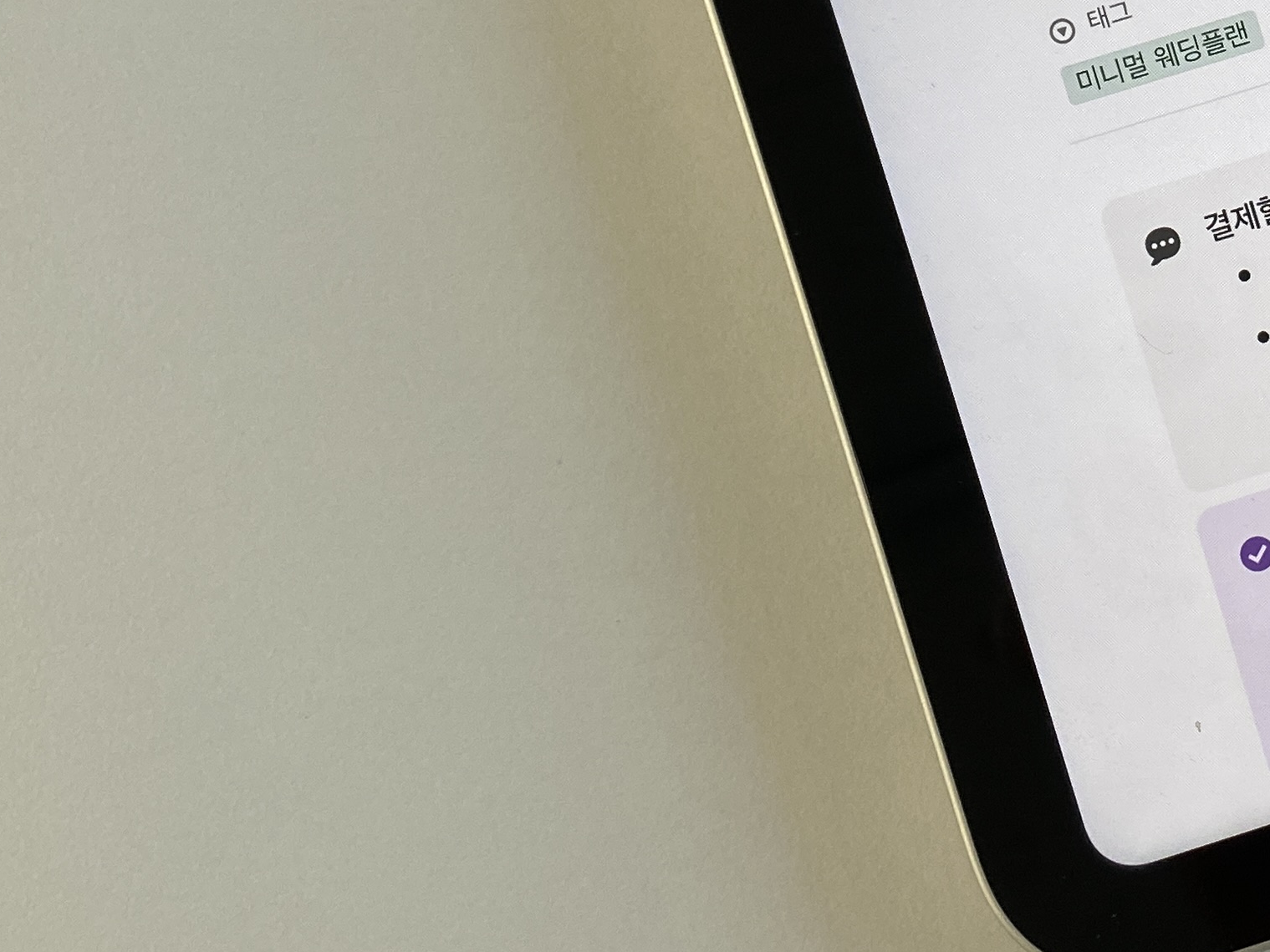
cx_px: 1526
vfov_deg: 21.0
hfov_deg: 25.3
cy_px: 164
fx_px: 2531
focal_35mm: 69
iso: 80
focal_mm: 4.25
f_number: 1.8
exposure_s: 1/120
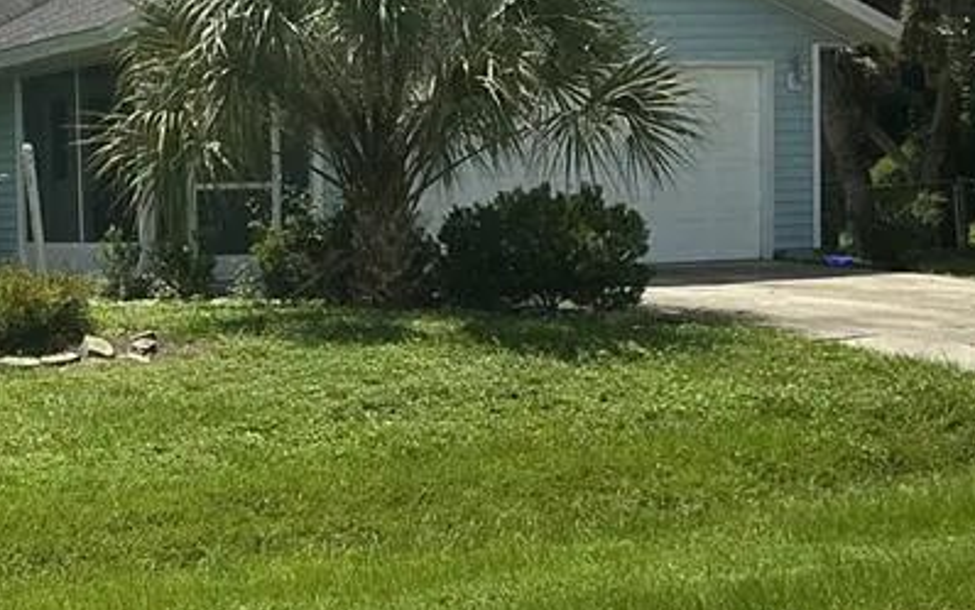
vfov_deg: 16.5
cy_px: 328
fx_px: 2100
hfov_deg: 25.4
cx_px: 108
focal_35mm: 79
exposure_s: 1/2959
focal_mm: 3
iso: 25
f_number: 1.8
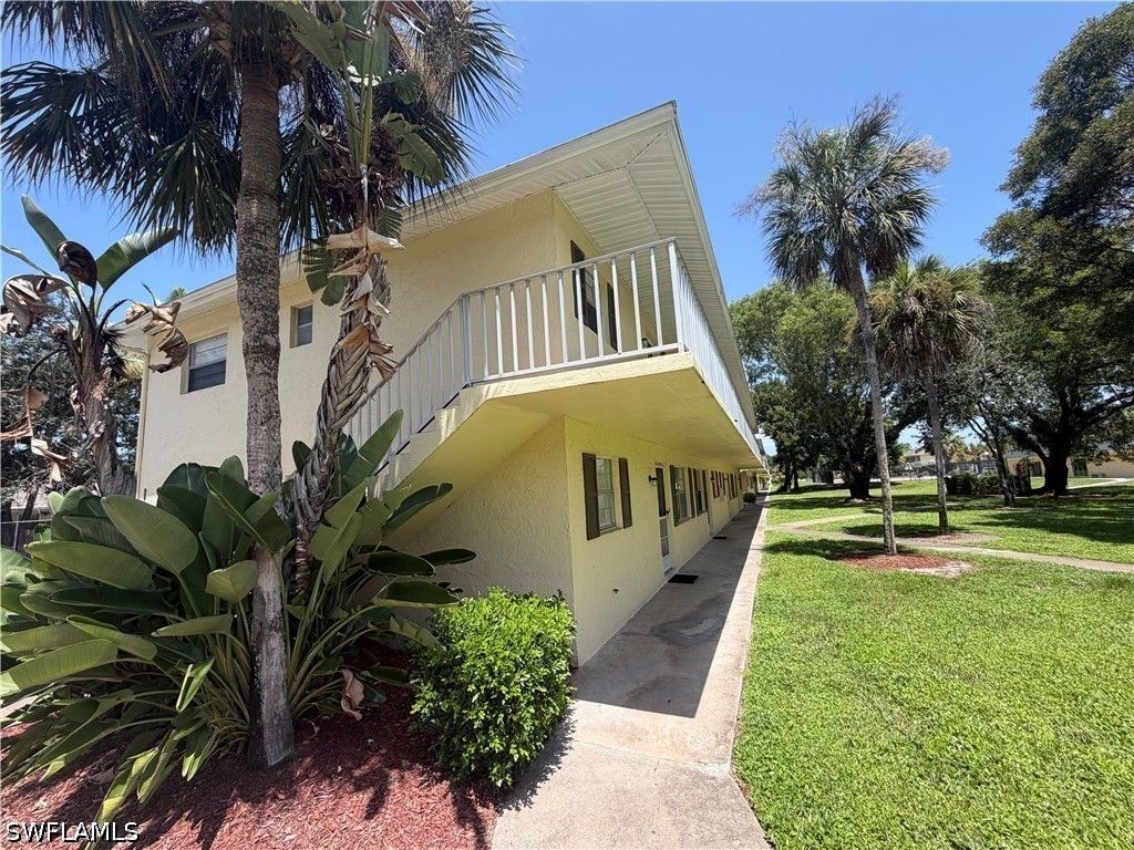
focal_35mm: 14
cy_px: 425
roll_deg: +4.5
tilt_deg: +7.7
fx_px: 459
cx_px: 567
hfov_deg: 102.1
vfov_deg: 85.7
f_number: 2.2
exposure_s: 1/770
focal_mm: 2.22
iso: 40
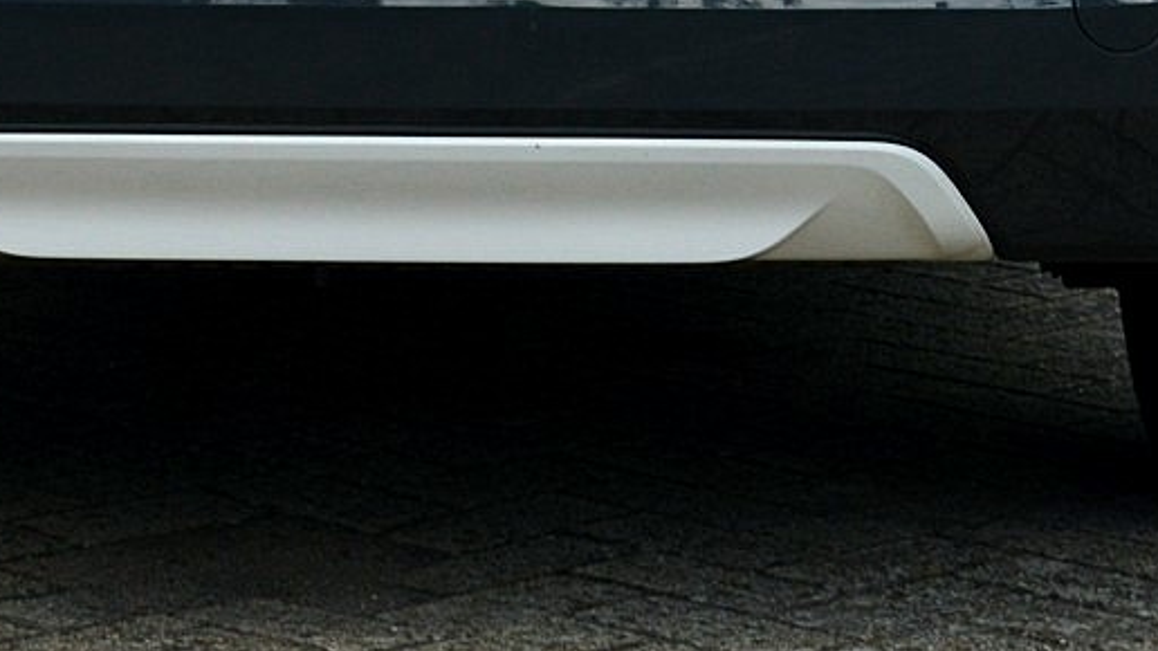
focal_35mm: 168
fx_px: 5157
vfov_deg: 7.0
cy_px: -485
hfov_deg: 12.8
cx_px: 316
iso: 400
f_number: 10
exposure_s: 1/250
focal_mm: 34
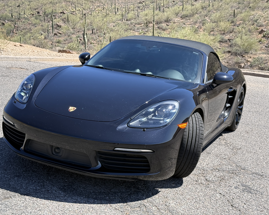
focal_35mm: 51
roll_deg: +0.0
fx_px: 406
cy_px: 109
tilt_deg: -5.7
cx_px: 127
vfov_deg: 29.7
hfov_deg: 36.6
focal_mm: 6.76
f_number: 1.78
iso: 64
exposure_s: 1/1513
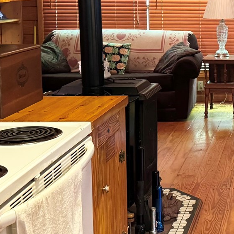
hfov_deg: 21.1
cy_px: 40
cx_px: 274
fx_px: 589
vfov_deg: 22.1
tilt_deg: -5.4
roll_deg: -0.1
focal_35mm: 77
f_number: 1.78
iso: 800
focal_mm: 6.76
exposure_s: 1/40
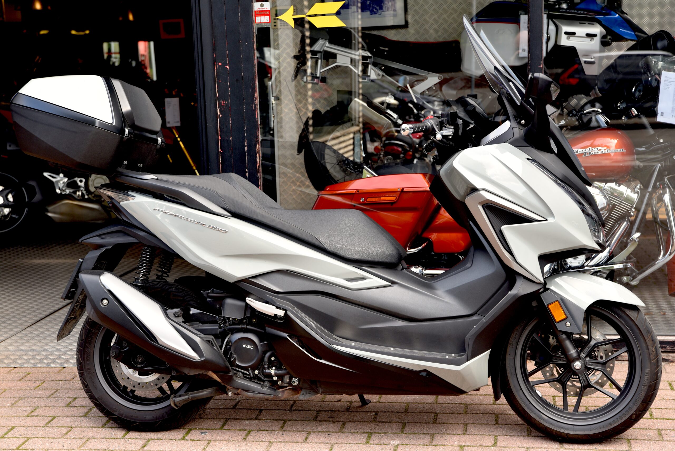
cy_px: 226
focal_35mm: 62
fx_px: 1163
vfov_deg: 21.9
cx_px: 338
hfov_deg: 32.4
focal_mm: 62
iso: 200
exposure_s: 1/100
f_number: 5
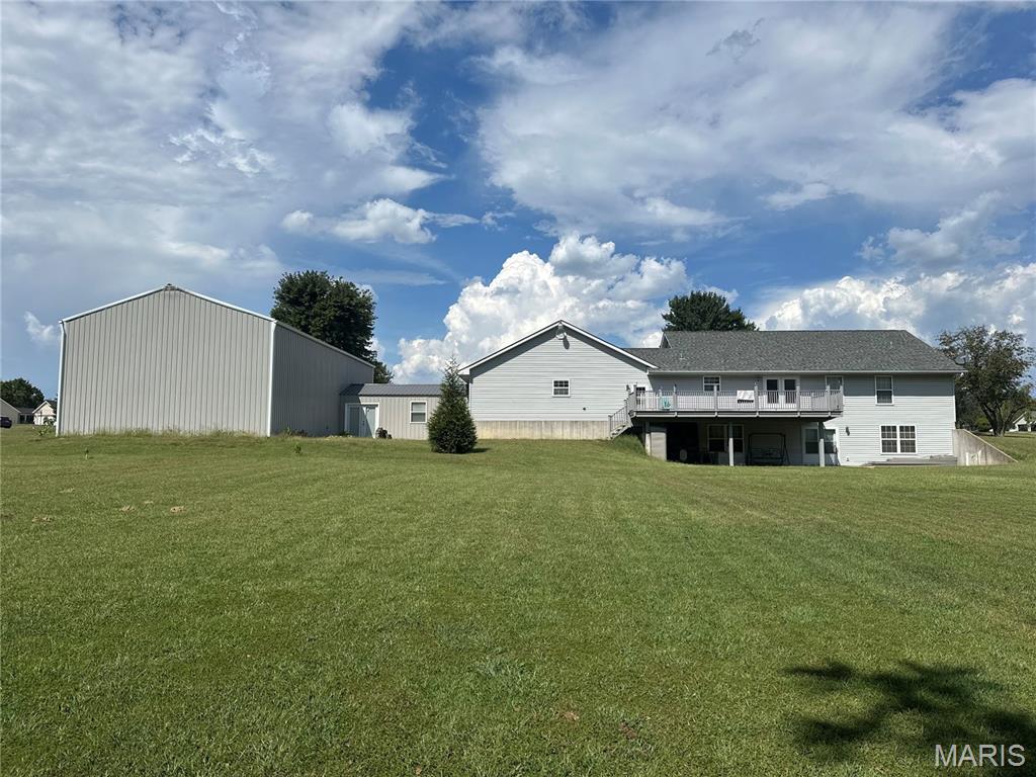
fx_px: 718
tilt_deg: +5.7
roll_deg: +1.0
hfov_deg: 71.6
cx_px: 518
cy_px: 388
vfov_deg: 56.8
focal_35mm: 24
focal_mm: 6.86
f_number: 1.78
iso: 80
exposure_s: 1/9709
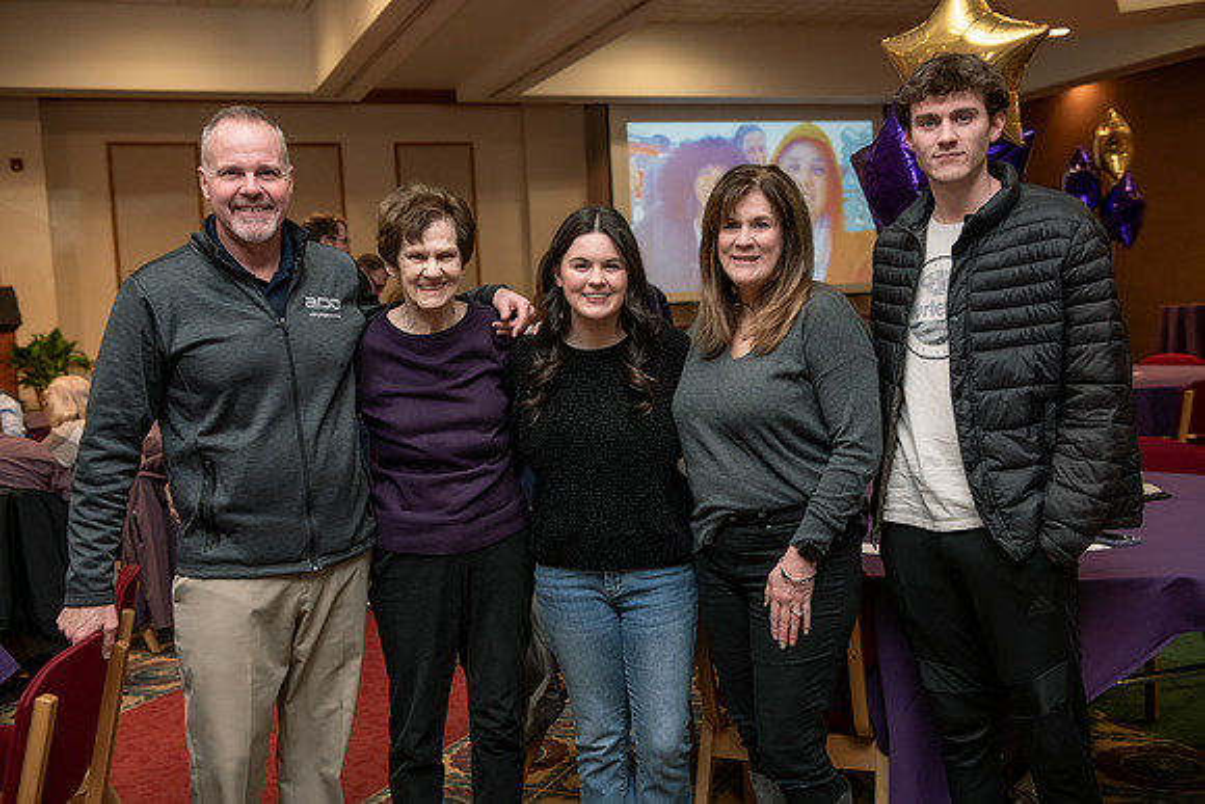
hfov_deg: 48.4
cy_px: 402
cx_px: 602
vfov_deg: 33.4
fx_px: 1339
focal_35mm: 40
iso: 1600
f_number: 3.5
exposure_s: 1/160
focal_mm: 40
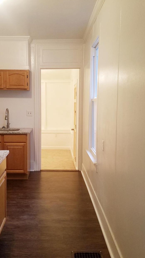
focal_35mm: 35
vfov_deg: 56.6
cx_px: 53
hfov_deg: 33.5
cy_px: 125
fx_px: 239
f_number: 1.7
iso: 160
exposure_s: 1/30
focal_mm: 4.2
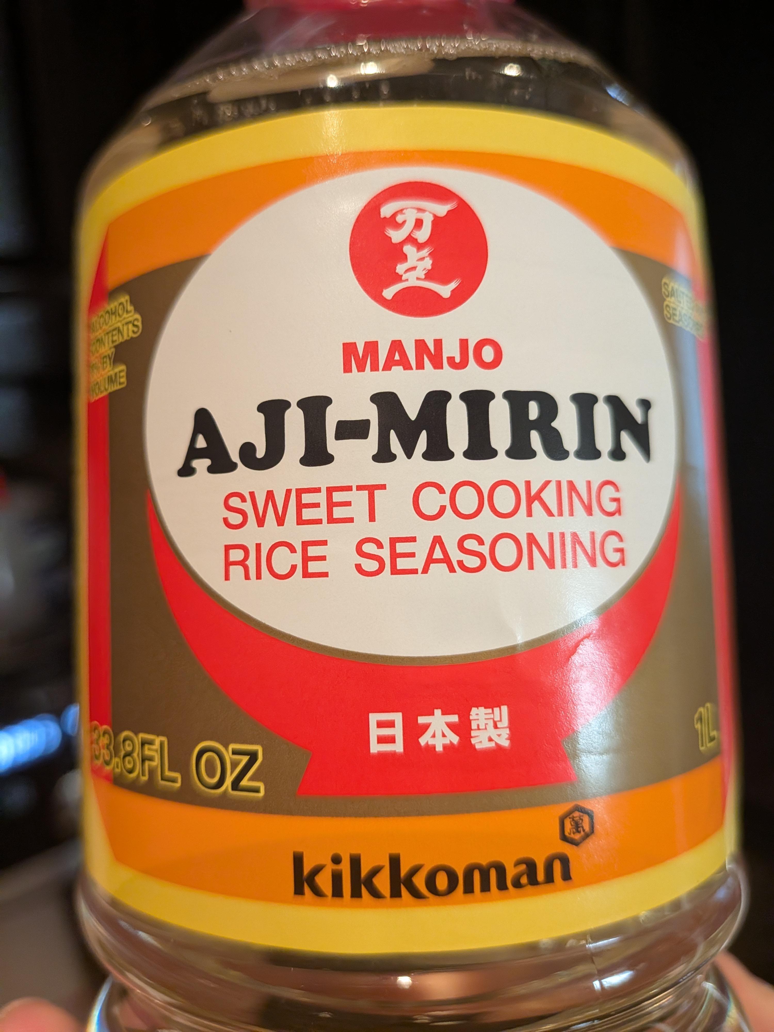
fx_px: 716
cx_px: 387
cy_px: 516
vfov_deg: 71.6
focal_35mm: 24
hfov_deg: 56.8
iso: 599
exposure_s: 1/120
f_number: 1.7
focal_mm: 4.53
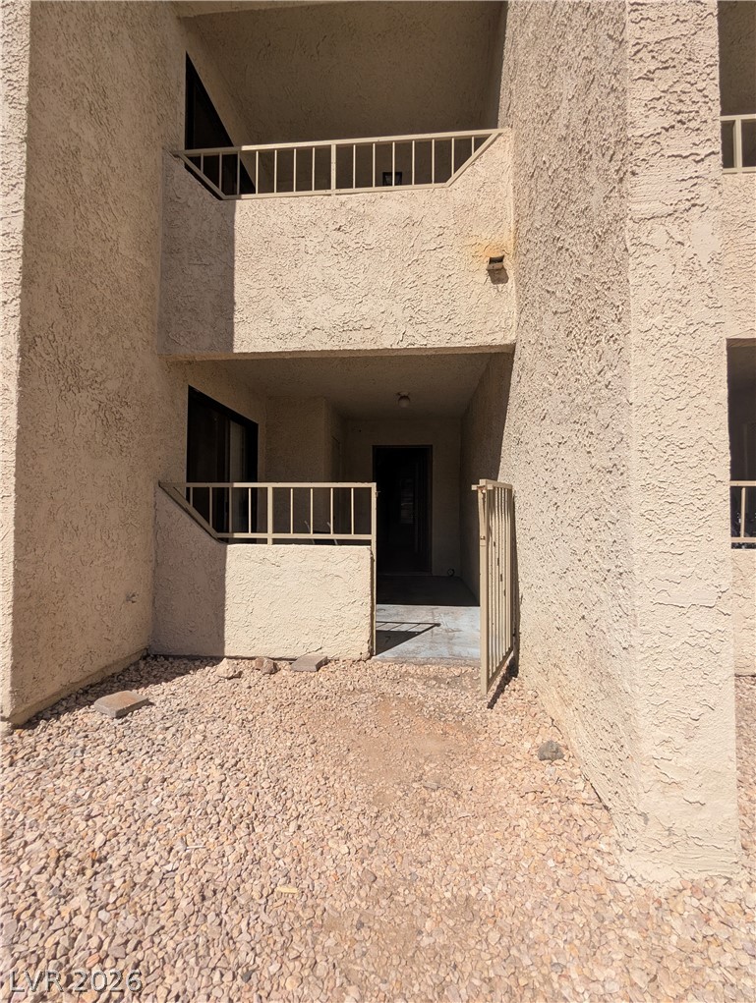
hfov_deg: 78.3
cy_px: 502
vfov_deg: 94.4
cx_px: 378
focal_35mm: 16
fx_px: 465
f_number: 2.2
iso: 49
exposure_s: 1/2653
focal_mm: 2.35
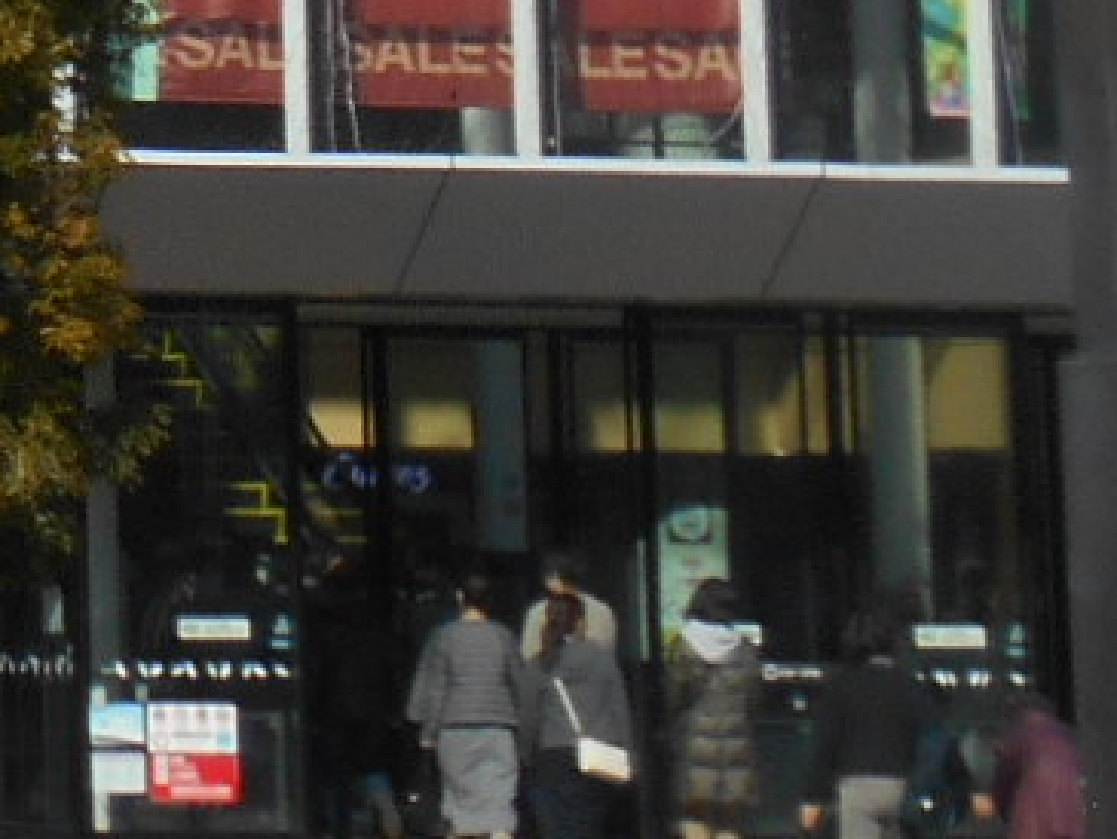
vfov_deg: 5.0
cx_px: -1469
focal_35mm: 286
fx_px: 9232
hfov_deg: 6.6
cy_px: -1402
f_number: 4
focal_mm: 8.3
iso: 80
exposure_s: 1/1000
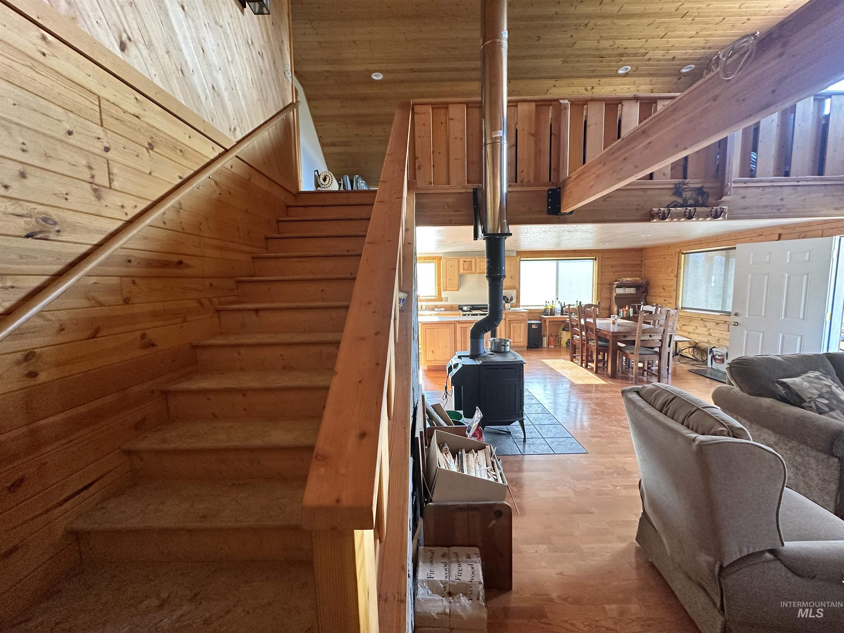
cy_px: 316
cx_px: 422
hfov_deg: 102.1
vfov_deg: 85.7
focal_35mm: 14
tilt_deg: -5.7
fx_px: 341
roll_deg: +1.4
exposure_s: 1/80
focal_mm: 2.22
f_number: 2.2
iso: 320
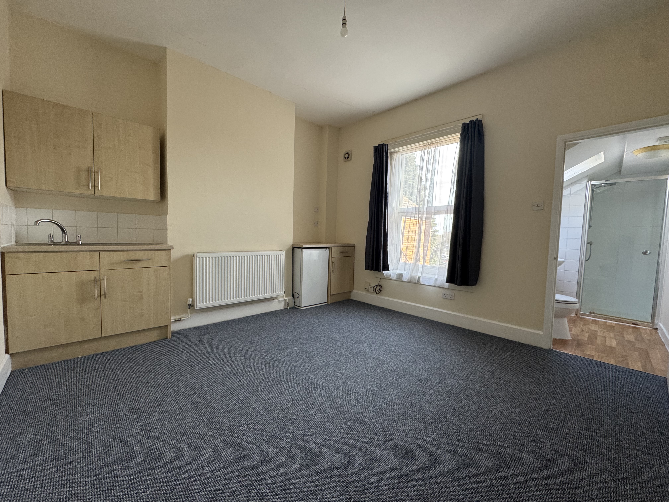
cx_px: 334
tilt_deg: -2.8
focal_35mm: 14
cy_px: 251
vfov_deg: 85.7
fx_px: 271
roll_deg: -1.3
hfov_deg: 102.1
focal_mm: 2.22
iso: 200
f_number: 2.2
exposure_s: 1/99
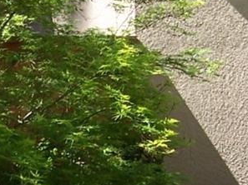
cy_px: 99
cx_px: -18
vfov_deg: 7.7
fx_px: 1374
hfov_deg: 10.2
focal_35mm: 192
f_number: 2.8
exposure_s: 1/400
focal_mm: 6.3
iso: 80
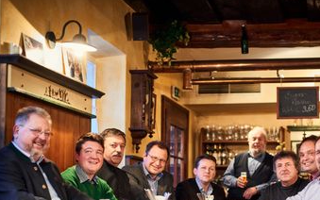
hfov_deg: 26.7
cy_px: 157
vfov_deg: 16.8
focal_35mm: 77
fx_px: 672
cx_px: 209
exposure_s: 1/50
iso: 2500
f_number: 2.5
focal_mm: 50
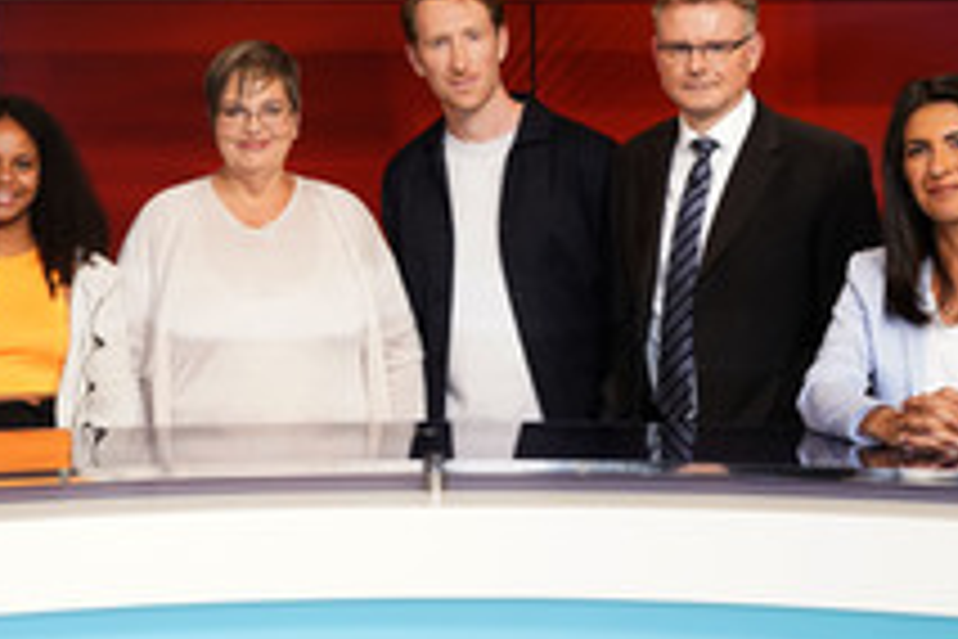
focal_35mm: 74
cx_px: 160
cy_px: 284
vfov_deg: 18.4
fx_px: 1969
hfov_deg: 26.7
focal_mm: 35
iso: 2000
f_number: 5
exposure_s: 1/160
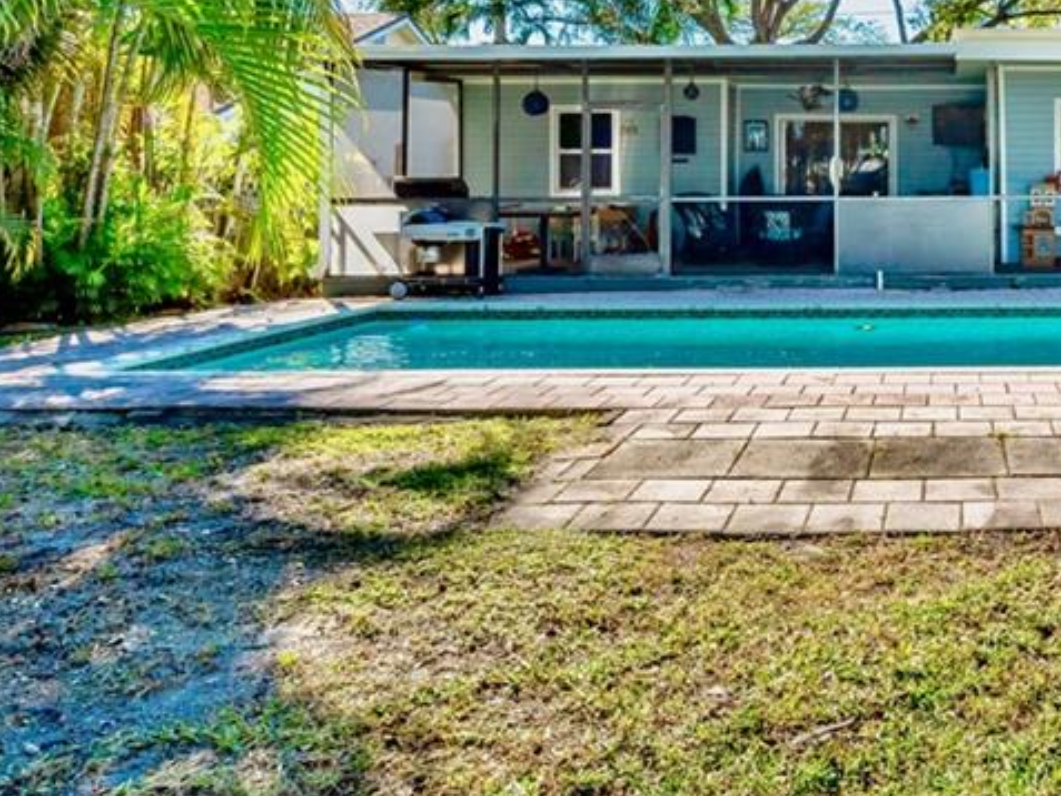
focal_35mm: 33
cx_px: 945
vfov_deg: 41.5
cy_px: 185
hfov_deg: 49.6
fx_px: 1012
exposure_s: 1/250
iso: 125
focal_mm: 16
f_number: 9
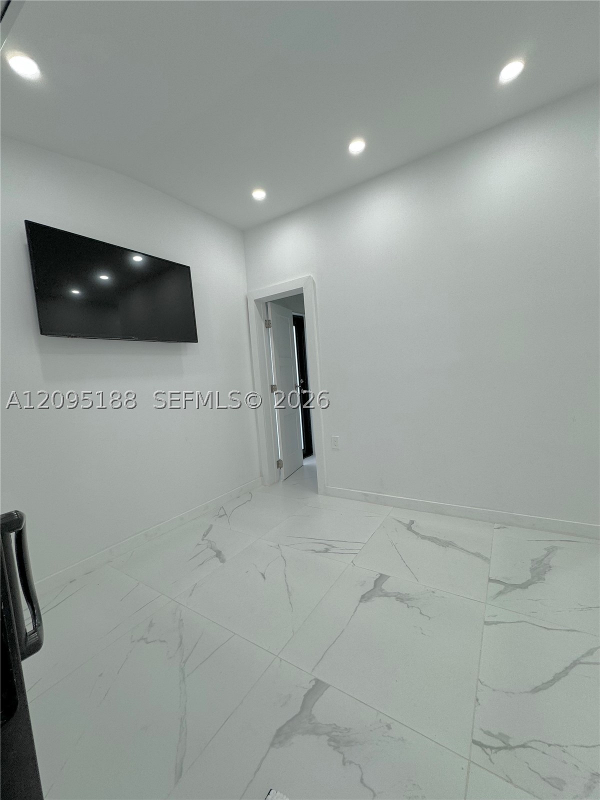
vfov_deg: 102.1
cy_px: 400
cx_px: 300
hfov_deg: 85.7
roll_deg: +4.4
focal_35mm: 14
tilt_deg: -4.7
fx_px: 324
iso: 100
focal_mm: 2.22
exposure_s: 1/120
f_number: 2.2
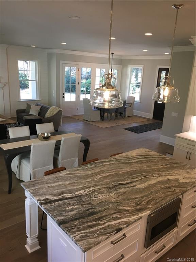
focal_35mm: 29
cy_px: 131
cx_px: 98
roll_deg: -2.1
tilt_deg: -14.0
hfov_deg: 48.2
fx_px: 219
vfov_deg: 61.7
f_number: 2.2
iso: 32
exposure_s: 1/30
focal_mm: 4.15
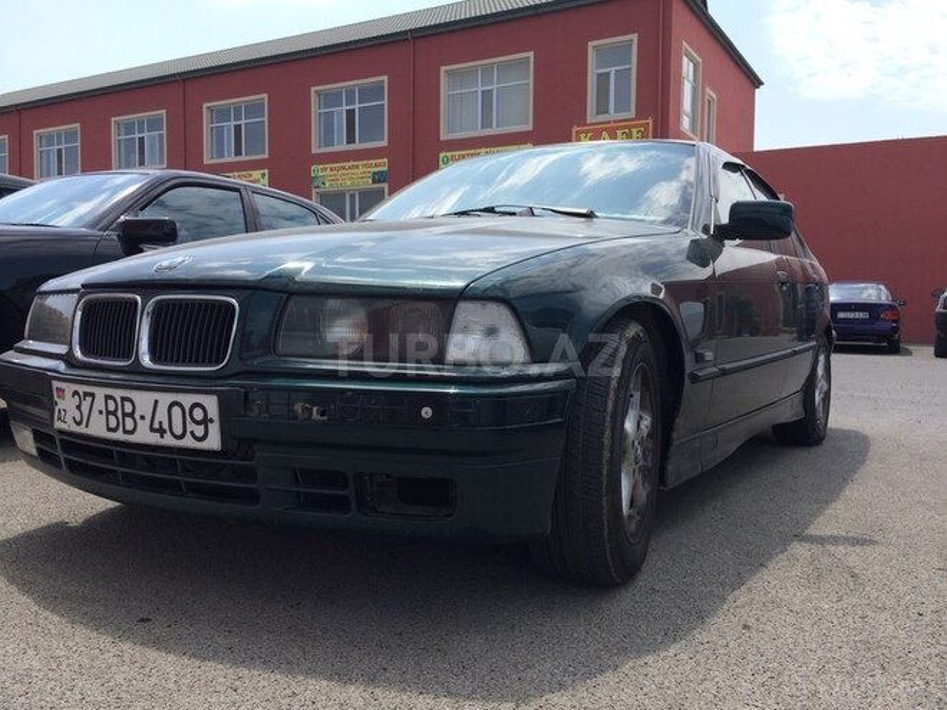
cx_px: 474
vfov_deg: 48.2
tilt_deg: -4.2
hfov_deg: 61.7
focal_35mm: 29
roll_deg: -0.8
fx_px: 793
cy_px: 355
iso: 32
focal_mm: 4.15
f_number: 2.2
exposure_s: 1/1368
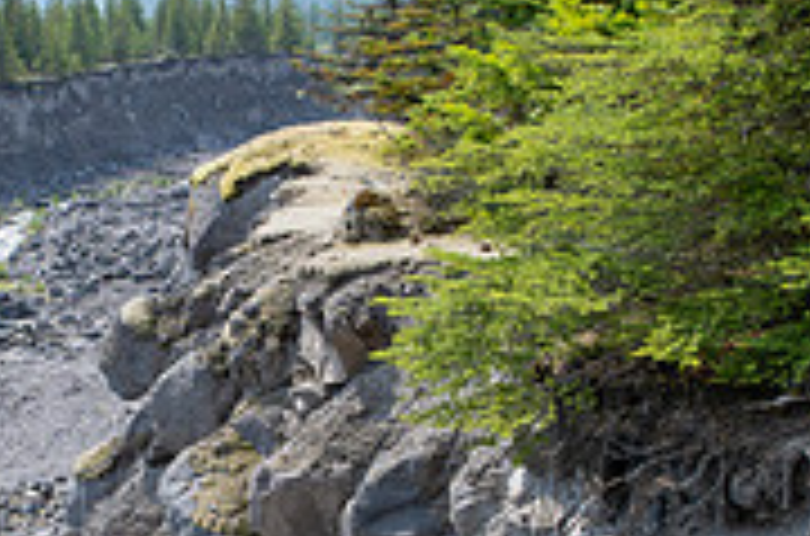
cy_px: 437
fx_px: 1885
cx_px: 198
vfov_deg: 16.0
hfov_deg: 24.0
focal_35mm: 84
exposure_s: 1/1250
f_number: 5
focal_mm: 17.5
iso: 200
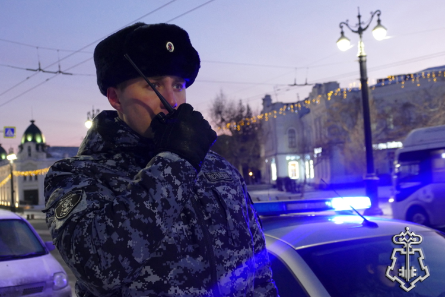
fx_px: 606
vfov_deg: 27.5
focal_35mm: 49
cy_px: 148
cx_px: 222
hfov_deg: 40.3
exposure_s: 1/50
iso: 1600
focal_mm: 17.83
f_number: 3.3
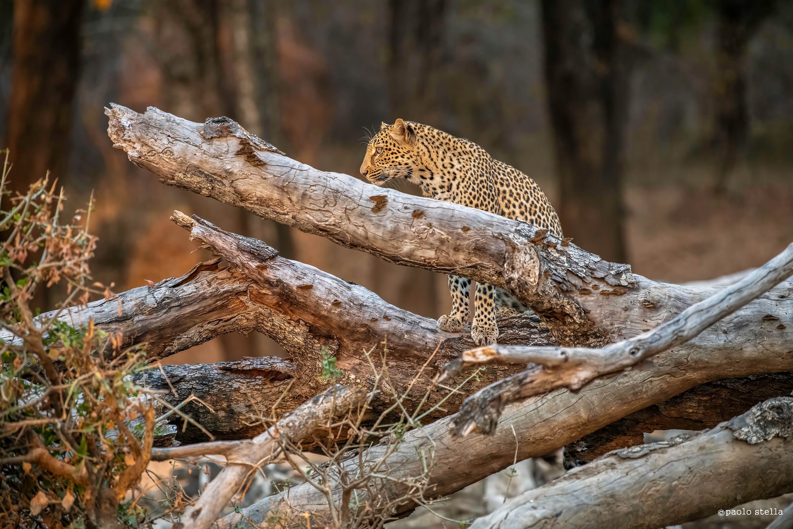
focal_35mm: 200
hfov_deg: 10.3
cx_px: 396
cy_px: 264
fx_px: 4405
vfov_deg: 6.9
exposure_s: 1/2000
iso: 3200
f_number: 3.5
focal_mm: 200
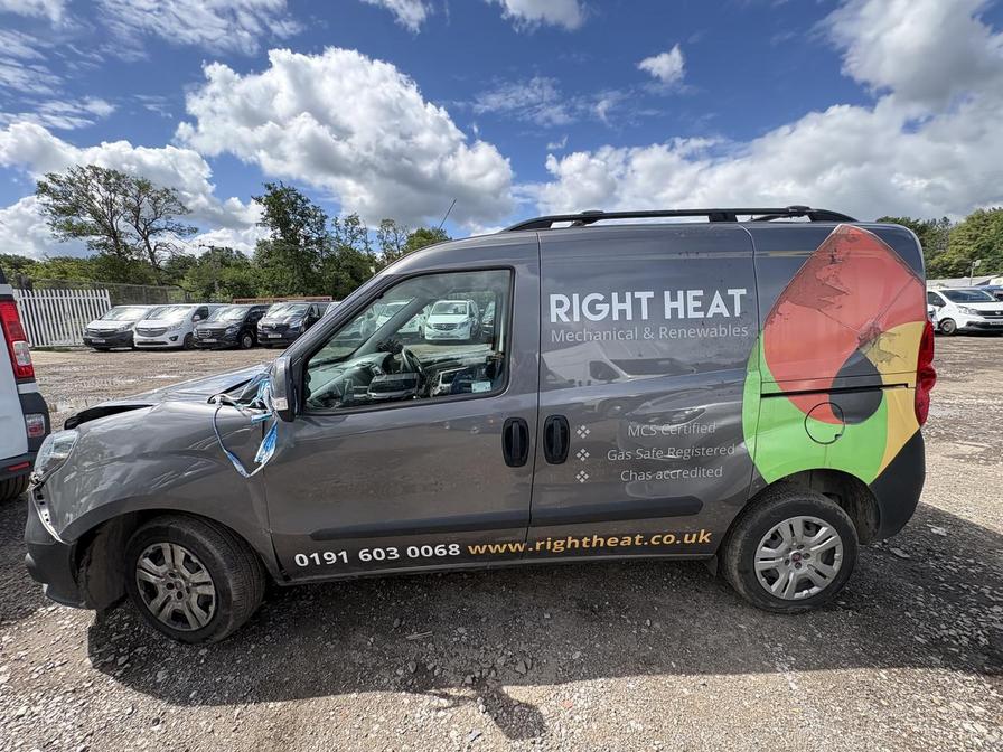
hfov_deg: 102.1
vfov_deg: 85.7
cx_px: 502
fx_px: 406
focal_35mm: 14
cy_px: 376
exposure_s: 1/727
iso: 64
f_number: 2.2
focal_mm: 2.22
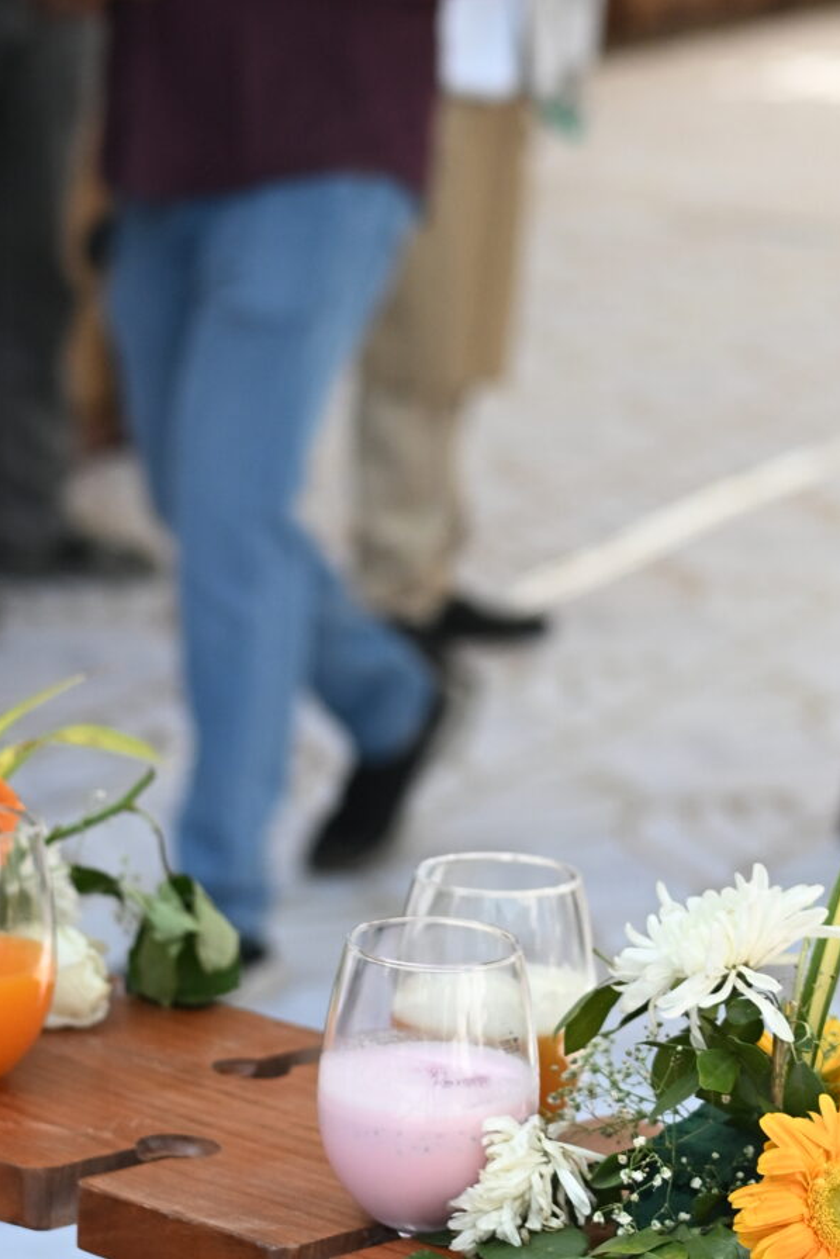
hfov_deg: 9.6
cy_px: 865
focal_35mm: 143
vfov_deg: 14.3
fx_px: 5003
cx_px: 314
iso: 800
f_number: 2.8
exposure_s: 1/250
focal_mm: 50
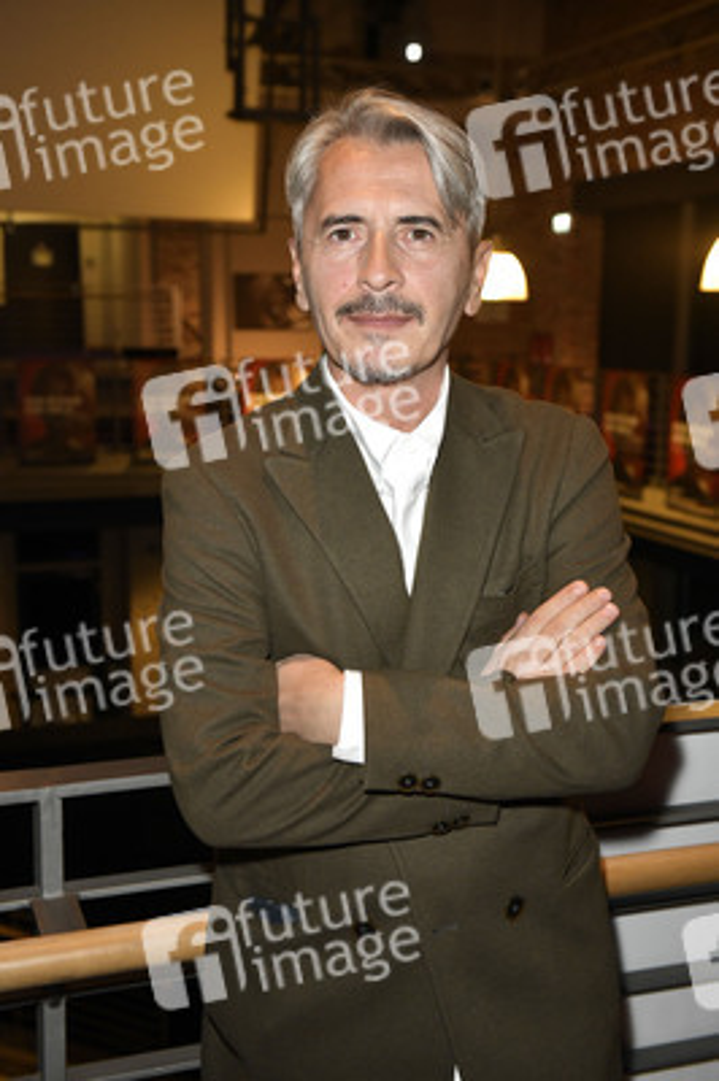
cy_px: 540
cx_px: 360
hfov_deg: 28.0
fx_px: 1440
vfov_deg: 41.1
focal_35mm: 48
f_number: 5.6
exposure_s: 1/160
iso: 1600
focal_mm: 48
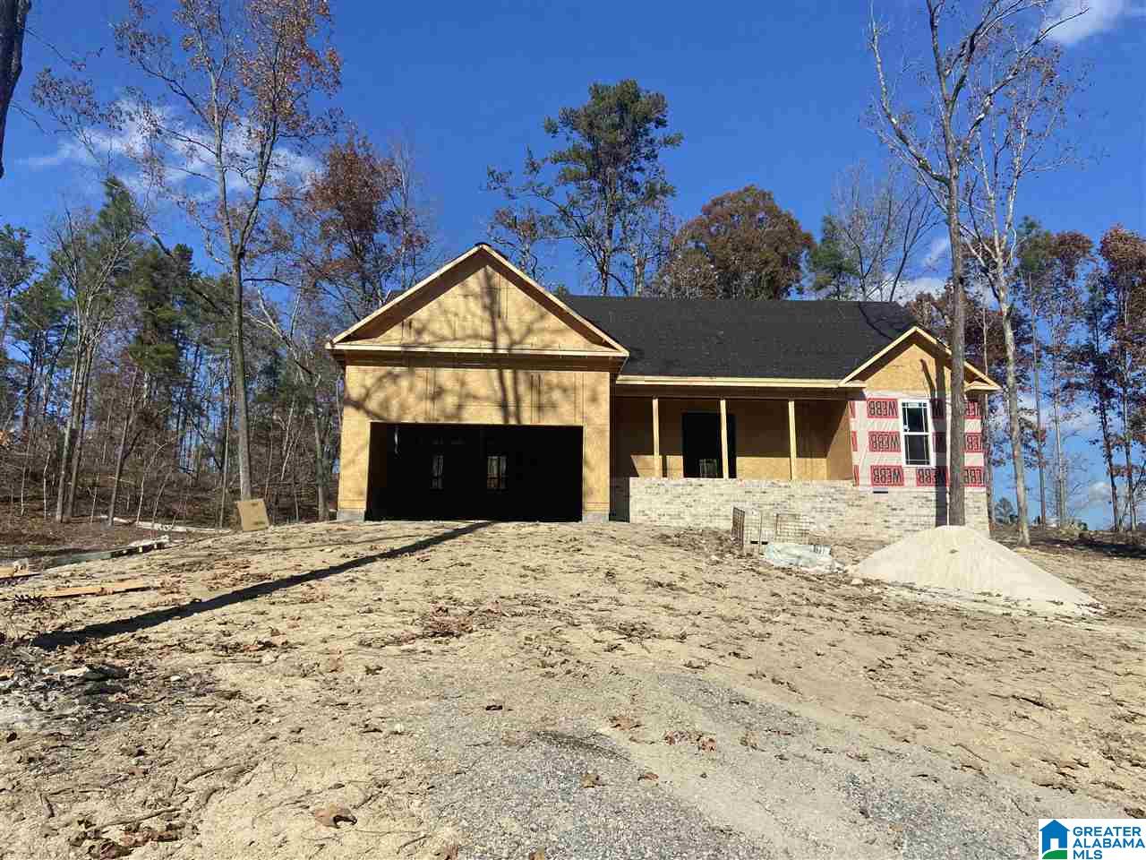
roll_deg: +0.0
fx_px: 861
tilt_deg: +8.2
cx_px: 573
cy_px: 430
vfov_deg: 53.1
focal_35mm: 26
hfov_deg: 67.3
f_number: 1.8
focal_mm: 4.25
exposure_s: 1/3984
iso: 32
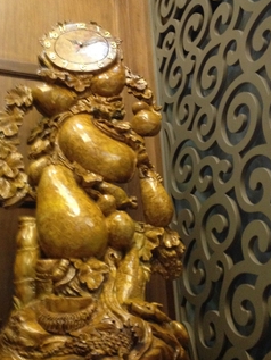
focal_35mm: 50
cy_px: 128
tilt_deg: +26.0
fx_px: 522
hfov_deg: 29.1
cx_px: 146
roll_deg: +5.9
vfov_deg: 37.9
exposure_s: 1/17
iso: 400
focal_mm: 4.12
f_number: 2.4
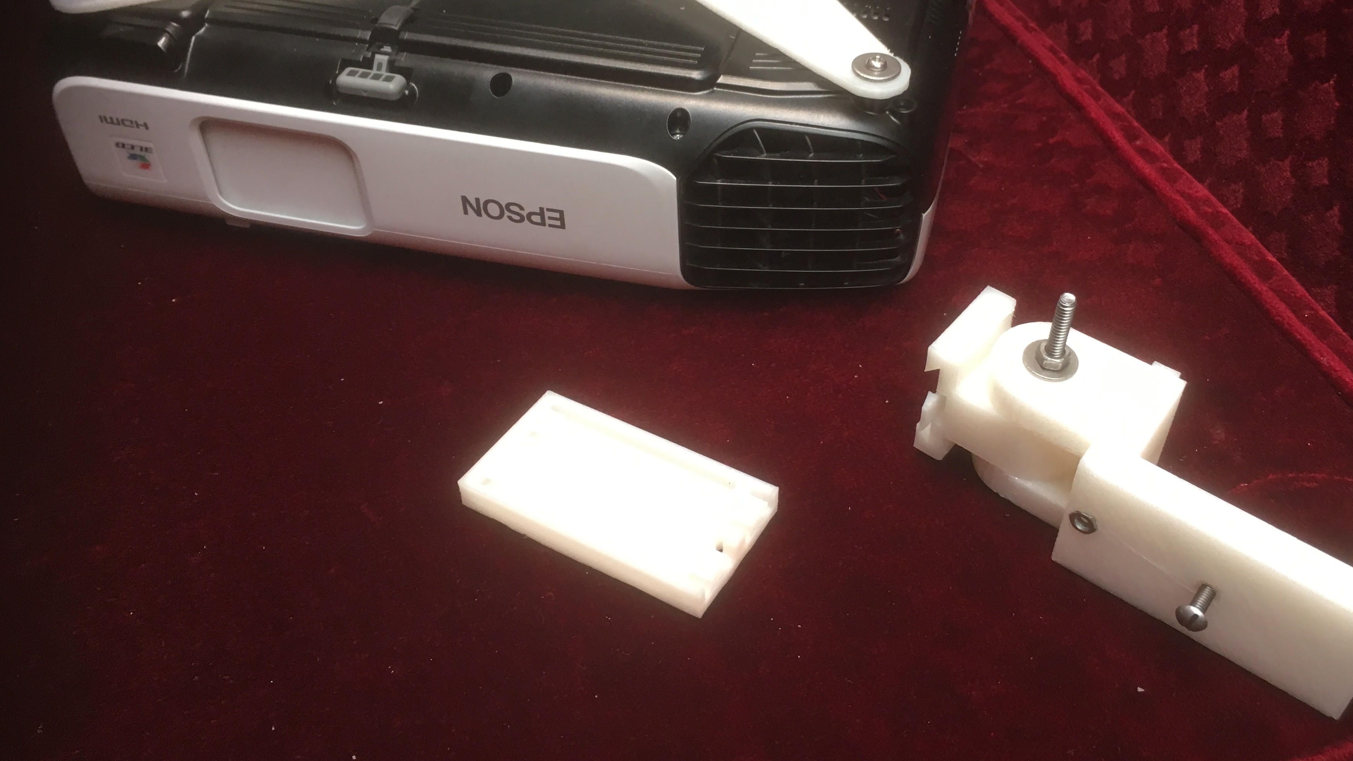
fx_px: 1291
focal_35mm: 36
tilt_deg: -41.6
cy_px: 286
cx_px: 765
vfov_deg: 32.7
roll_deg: -2.0
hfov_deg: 55.1
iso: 40
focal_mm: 4.15
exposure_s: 1/30
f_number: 2.2
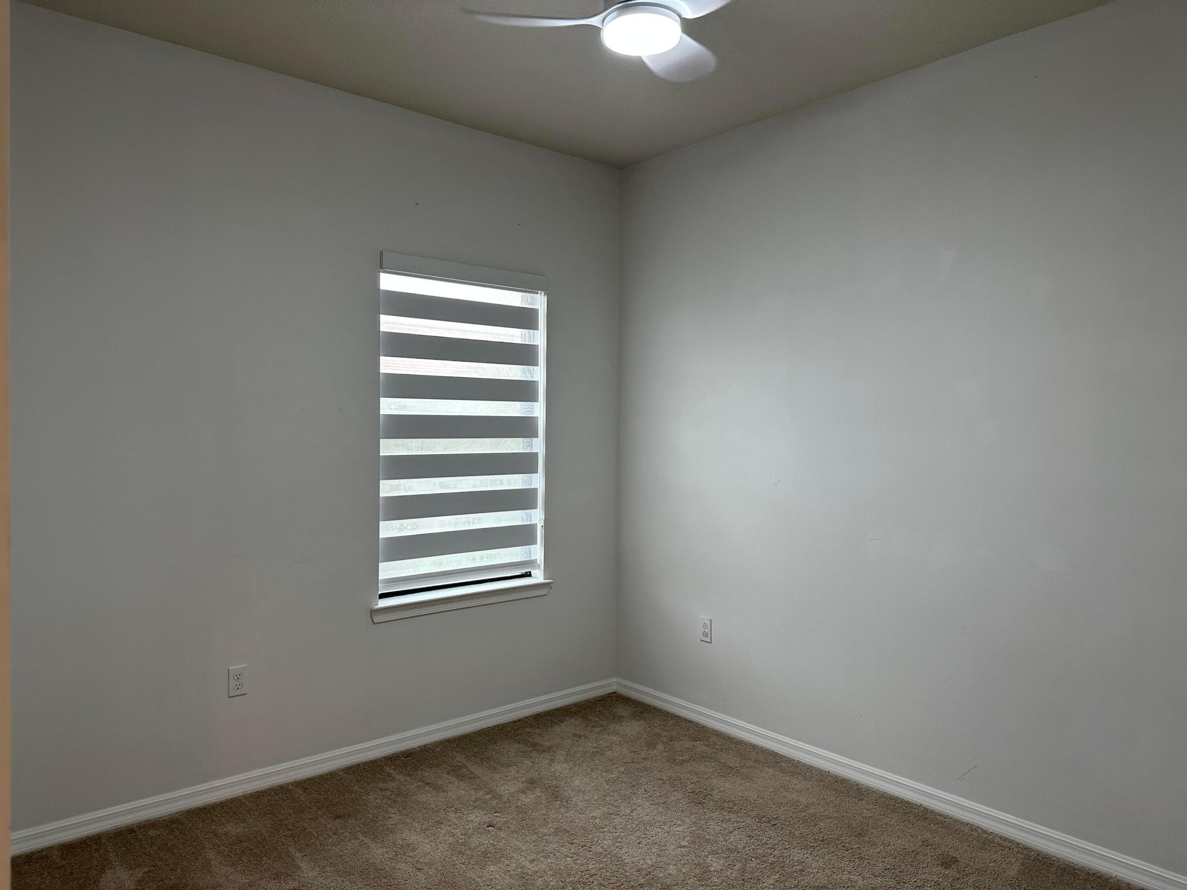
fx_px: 823
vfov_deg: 56.8
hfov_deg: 71.6
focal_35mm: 24
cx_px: 594
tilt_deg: -0.2
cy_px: 445
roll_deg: -0.7
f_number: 1.78
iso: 200
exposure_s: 1/120
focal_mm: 6.86
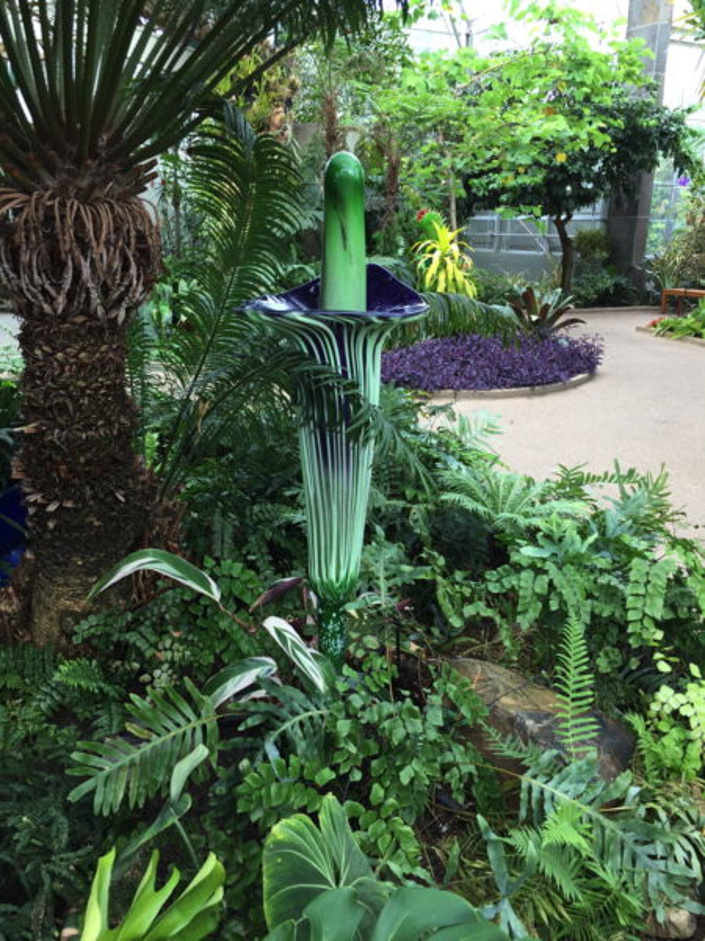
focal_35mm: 29
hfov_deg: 48.2
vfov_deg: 61.7
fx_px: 787
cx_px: 352
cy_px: 470
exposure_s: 1/60
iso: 32
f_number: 2.2
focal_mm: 4.15
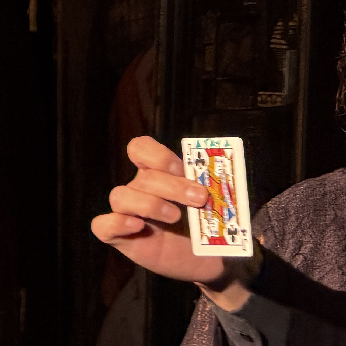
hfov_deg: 4.4
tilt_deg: +1.7
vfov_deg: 4.5
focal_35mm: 393
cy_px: 271
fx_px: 4444
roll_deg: -1.8
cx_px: 693
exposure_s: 1/60
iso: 200
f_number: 2.8
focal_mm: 16.89
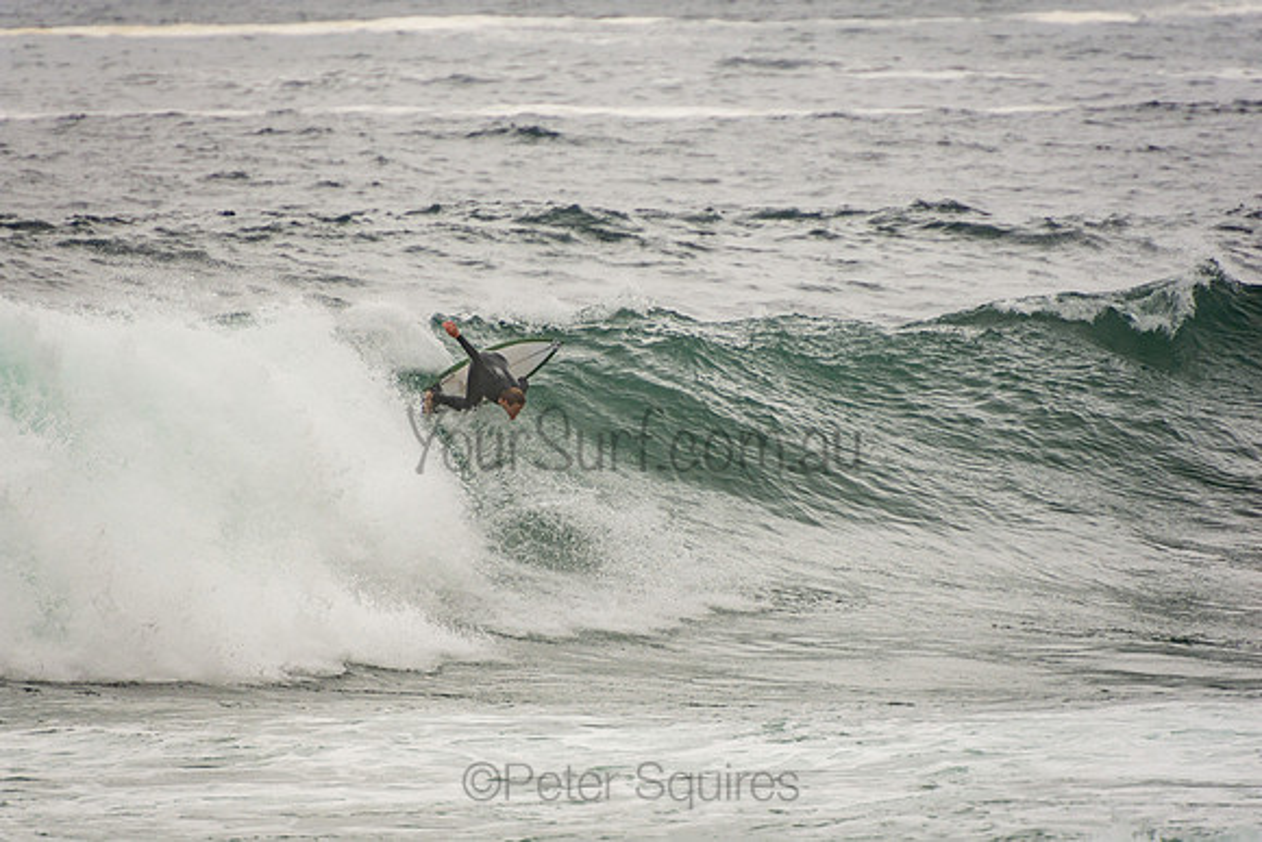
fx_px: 21037
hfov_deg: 3.4
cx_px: 631
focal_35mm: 600
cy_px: 421
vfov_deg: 2.3
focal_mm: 400
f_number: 5.6
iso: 280
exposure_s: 1/1250
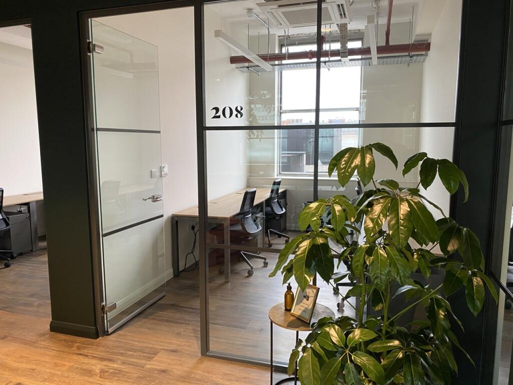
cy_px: 192
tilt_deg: -7.4
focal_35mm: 26
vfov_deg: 53.1
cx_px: 256
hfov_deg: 67.3
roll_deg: +0.4
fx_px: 385
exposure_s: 1/64
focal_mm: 4.25
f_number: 1.8
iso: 125
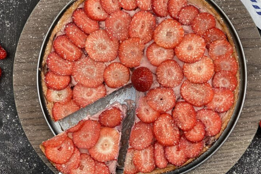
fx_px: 587
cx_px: 139
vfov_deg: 16.8
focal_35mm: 81
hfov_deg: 25.1
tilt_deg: -87.2
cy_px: 70
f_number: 2
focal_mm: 6
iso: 40
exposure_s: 1/100
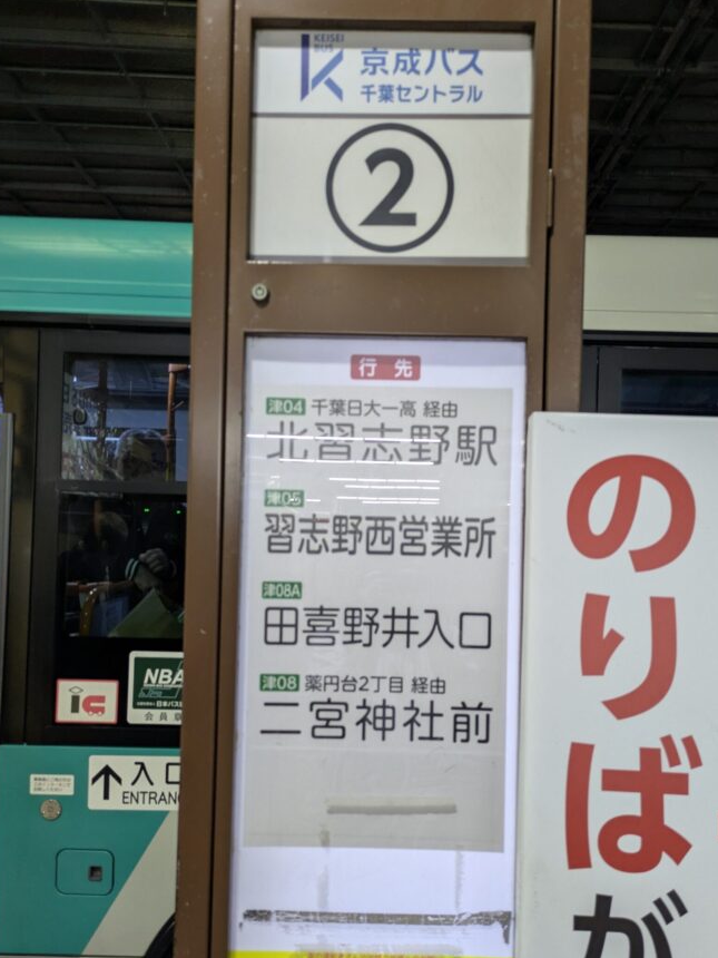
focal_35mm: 31
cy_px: 538
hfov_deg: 45.4
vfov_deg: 58.2
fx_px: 857
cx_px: 401
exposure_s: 1/40
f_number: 1.89
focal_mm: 5.43
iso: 239
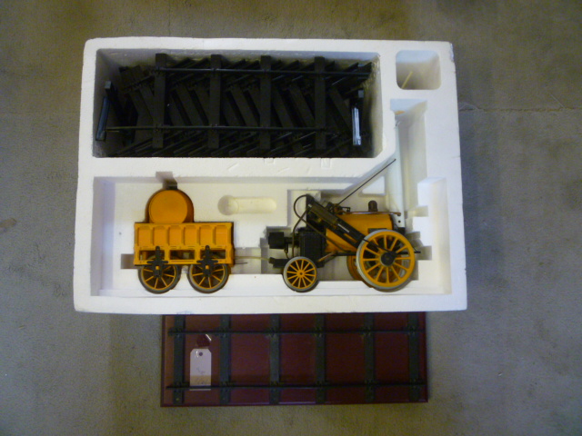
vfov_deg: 48.2
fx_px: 488
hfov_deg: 61.7
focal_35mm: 29
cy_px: 218
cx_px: 291
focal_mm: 5.2
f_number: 3.3
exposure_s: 1/25
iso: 400
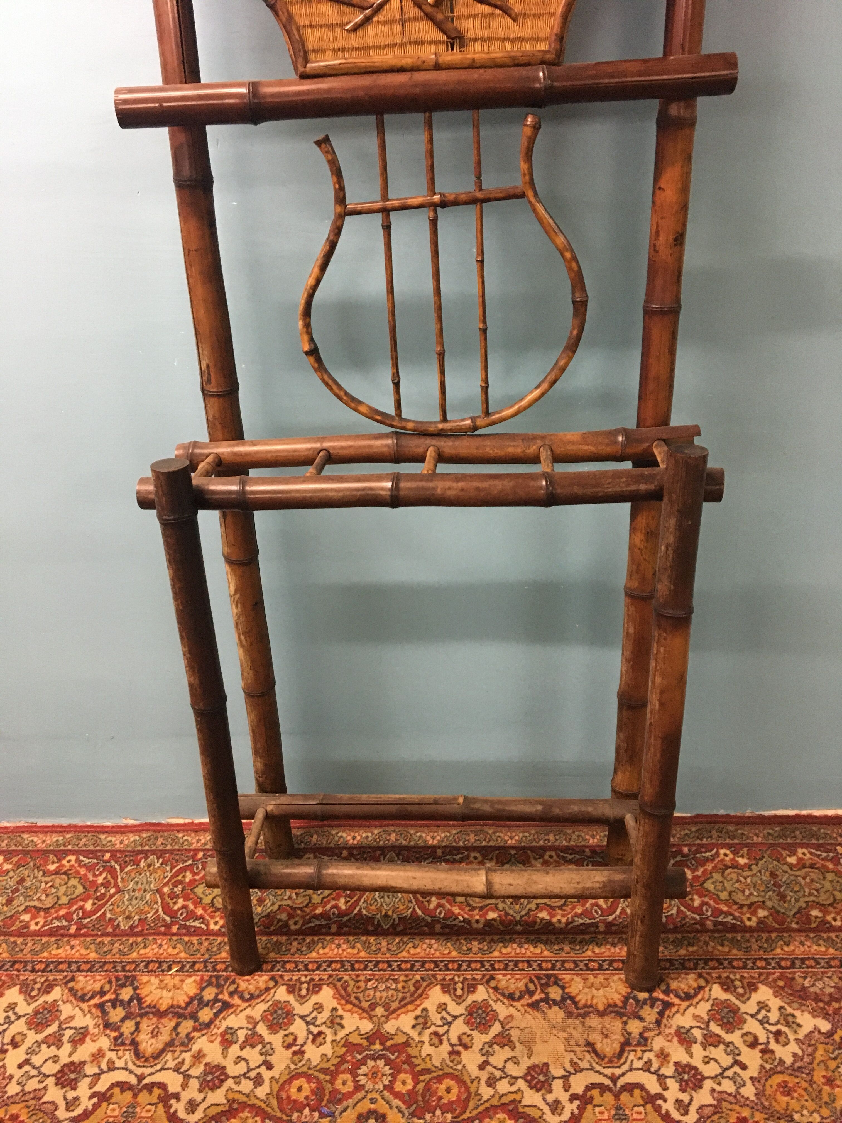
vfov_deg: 61.7
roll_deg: +3.4
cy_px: 562
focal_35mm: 29
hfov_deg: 48.2
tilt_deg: -25.3
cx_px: 421
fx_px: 941
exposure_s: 1/25
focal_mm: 4.15
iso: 200
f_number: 2.2
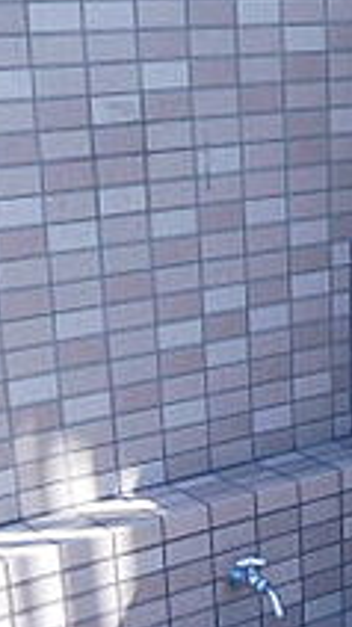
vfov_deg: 27.0
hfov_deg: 15.6
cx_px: 257
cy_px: 500
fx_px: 1280
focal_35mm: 77
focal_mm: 4.5
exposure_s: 1/250
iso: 125
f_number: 3.4
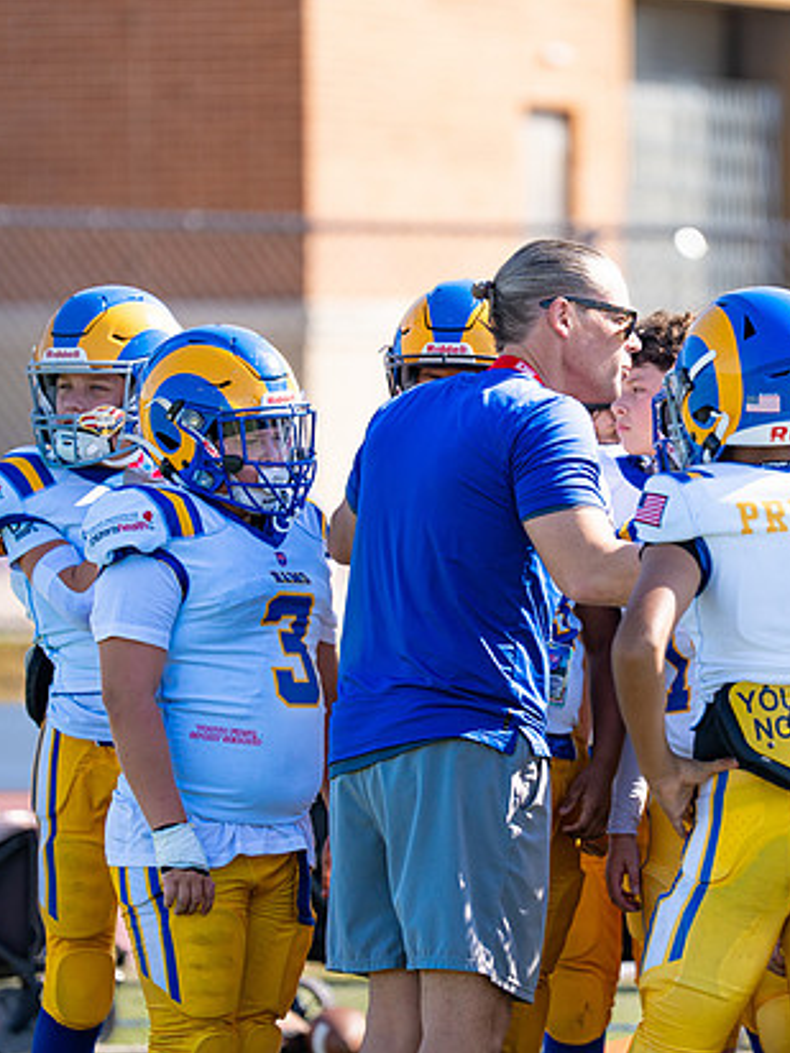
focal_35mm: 300
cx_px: 517
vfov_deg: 6.6
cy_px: 450
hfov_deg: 5.0
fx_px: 9129
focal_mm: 175
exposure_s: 1/1600
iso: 125
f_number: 2.8
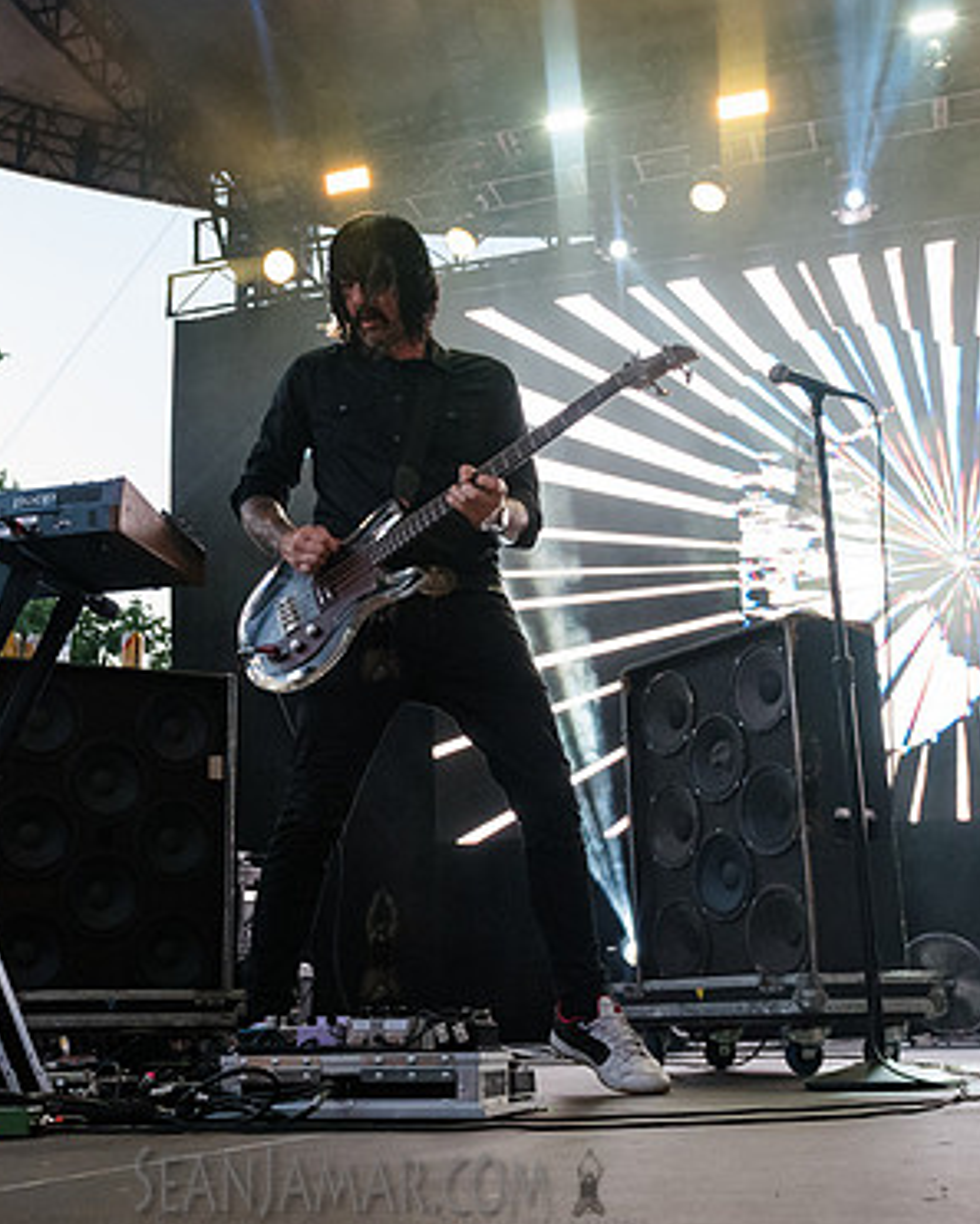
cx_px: 426
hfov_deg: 34.1
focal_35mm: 44
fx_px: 1595
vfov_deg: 42.0
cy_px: 598
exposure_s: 1/320
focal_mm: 24
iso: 4000
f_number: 4
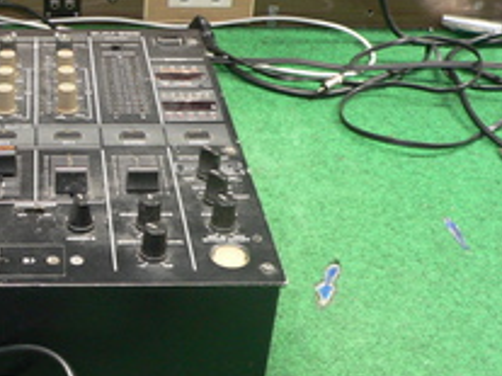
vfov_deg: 22.1
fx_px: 957
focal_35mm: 66
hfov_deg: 28.3
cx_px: 49
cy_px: 258
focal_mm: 6
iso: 200
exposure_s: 1/6
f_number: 2.8
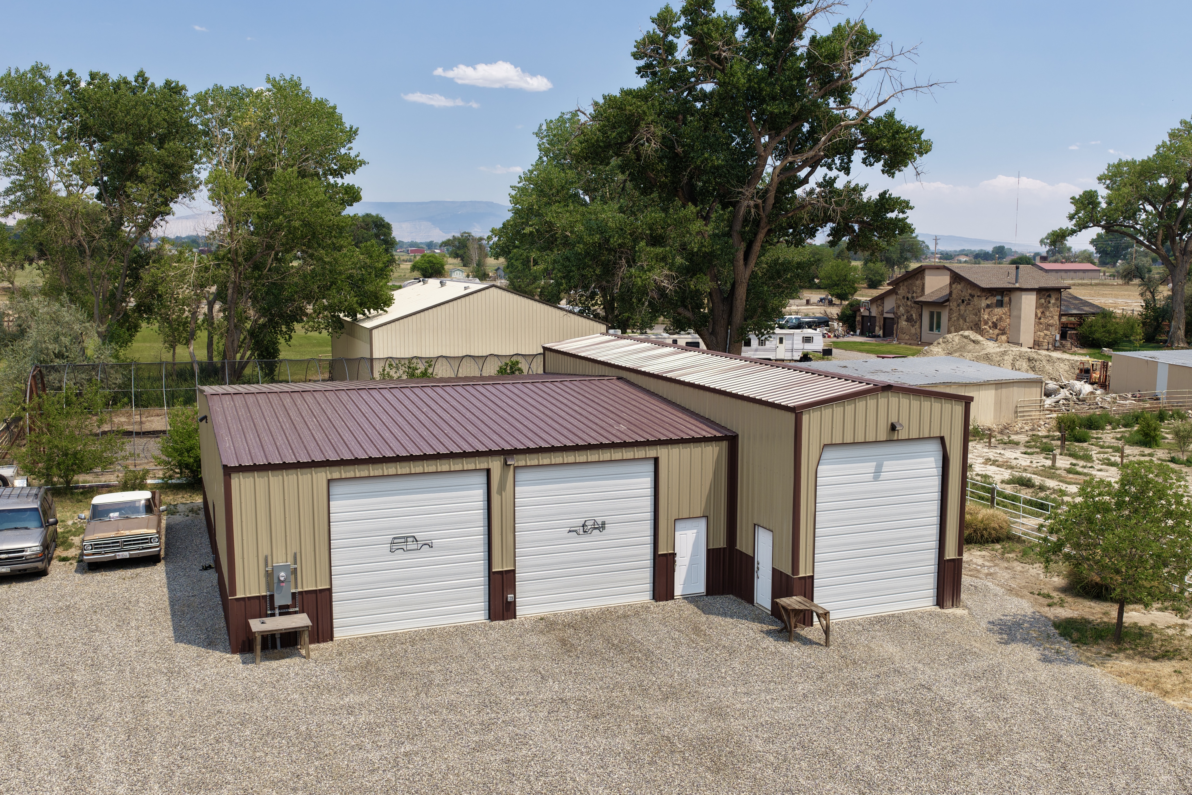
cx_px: 596
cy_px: 398
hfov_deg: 65.5
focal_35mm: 28
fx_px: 927
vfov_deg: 46.4
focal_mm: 14.45
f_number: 2.8
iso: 125
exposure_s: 1/1600
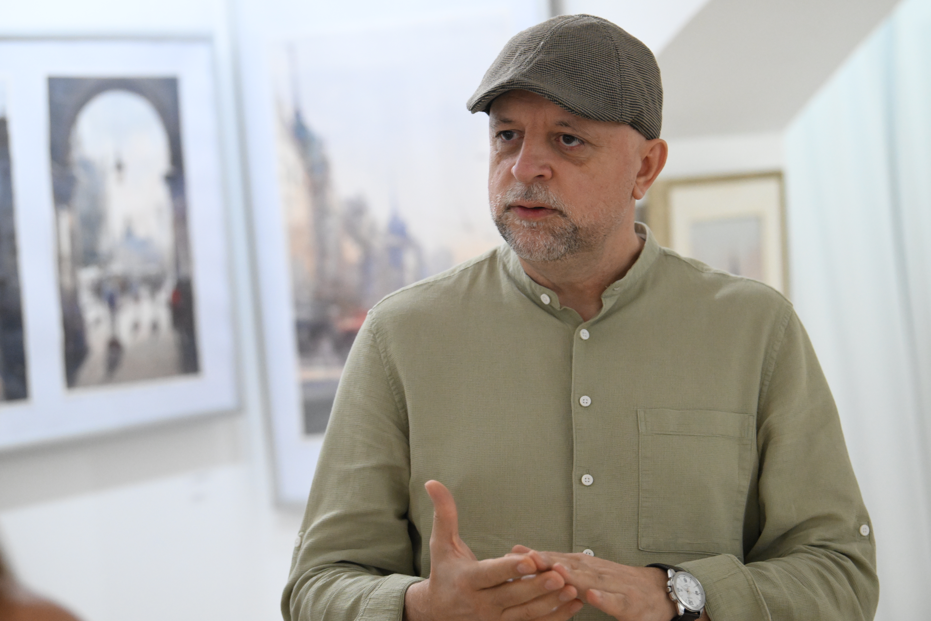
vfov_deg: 13.0
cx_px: 466
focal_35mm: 105
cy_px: 310
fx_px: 2715
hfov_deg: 19.5
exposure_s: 1/250
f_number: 4
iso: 6400
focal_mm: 105
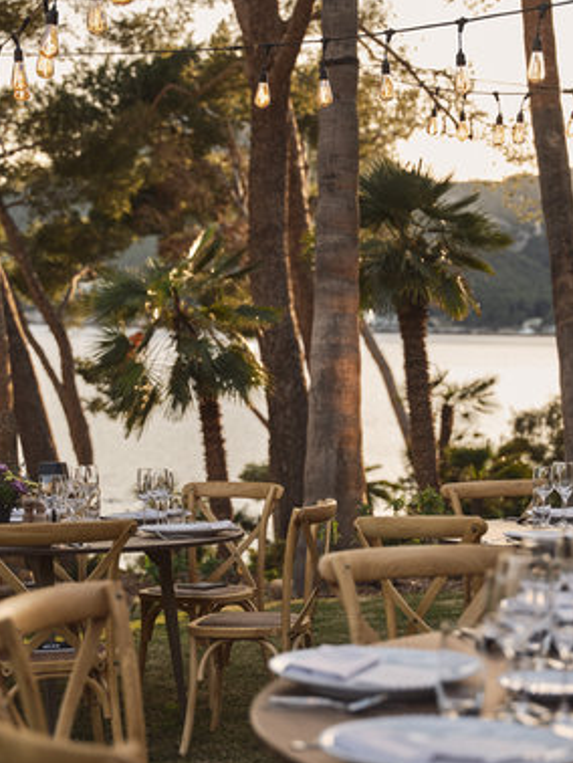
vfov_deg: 23.0
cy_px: 434
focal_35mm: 85
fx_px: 1874
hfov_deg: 17.4
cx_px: 315
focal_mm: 84.8
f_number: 4
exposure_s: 1/100
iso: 125
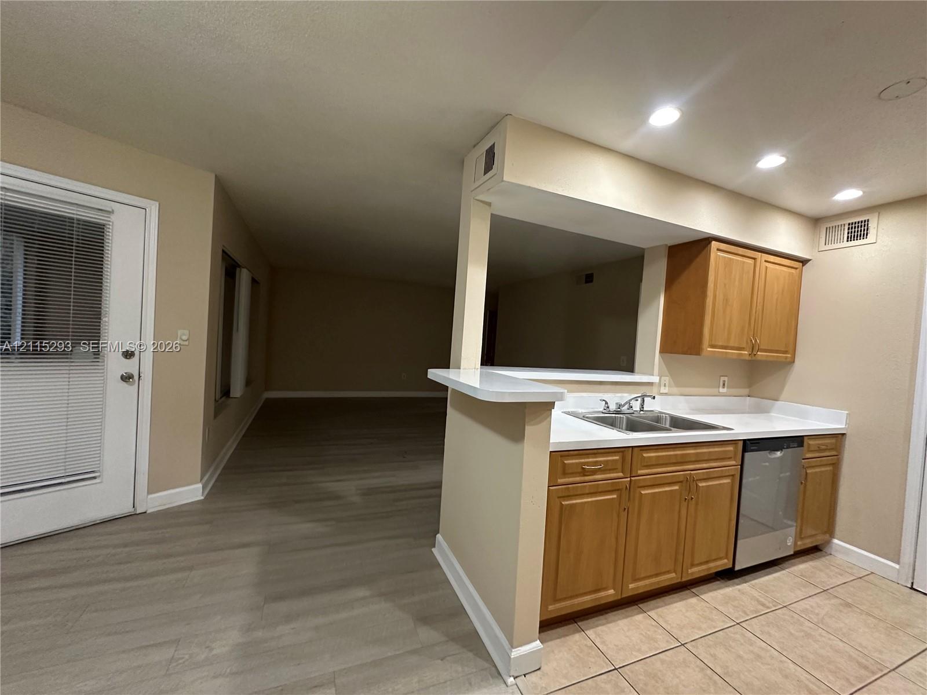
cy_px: 348
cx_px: 464
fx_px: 375
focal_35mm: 14
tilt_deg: -0.9
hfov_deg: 102.1
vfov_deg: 85.7
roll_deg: -3.6
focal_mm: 2.22
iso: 400
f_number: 2.2
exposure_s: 1/60
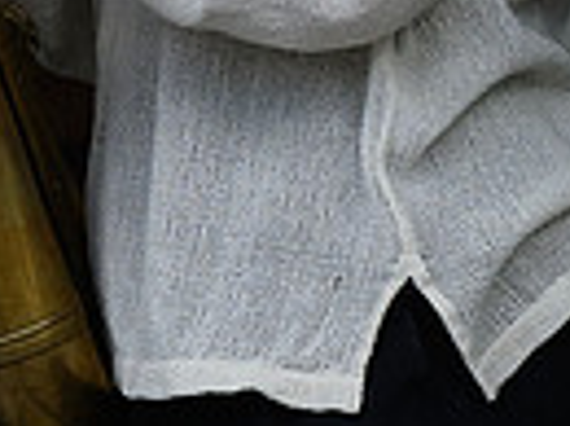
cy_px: -246
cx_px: 228
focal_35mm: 523
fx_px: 8596
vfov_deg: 2.8
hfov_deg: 3.8
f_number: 5.6
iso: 6400
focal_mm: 105
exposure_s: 1/8000
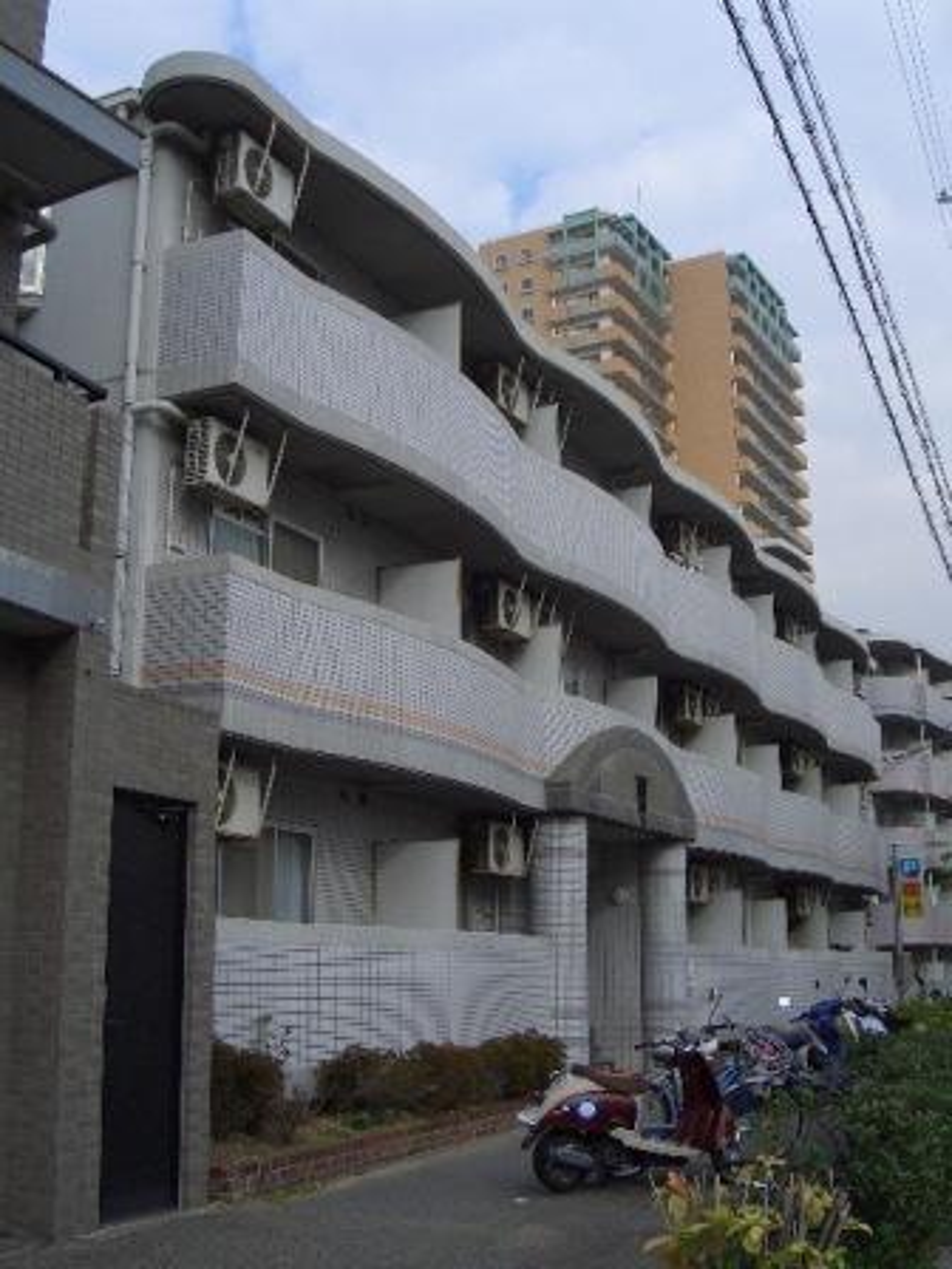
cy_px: 634
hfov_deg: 36.8
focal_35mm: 39
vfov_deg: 47.9
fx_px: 1430
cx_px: 476
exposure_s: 1/320
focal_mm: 8
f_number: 4.8
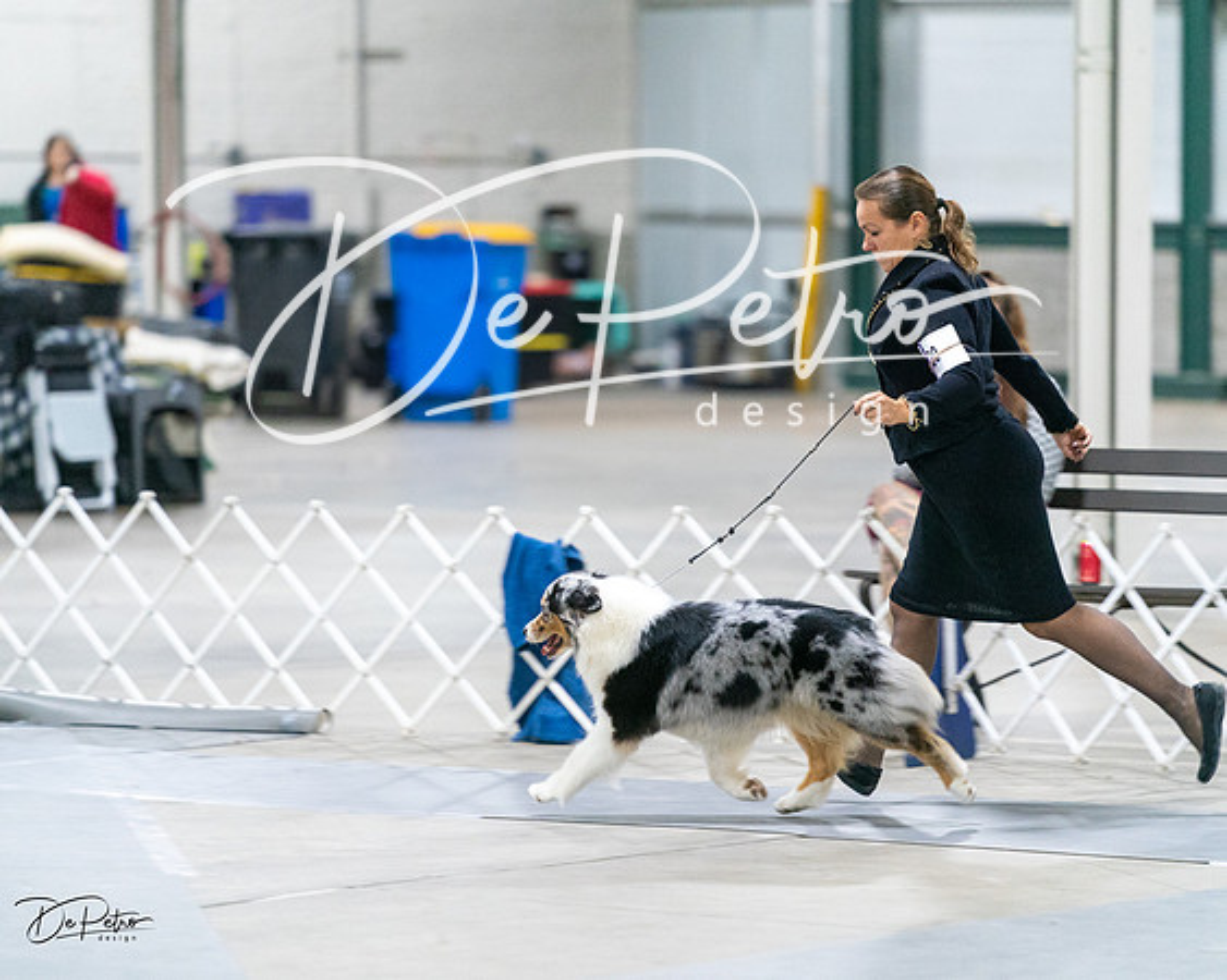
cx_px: 614
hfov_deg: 8.6
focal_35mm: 225
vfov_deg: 6.9
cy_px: 490
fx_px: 8177
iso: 4000
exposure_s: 1/200
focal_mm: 200
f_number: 2.8
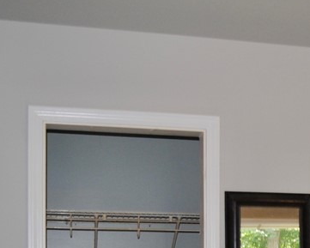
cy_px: 303
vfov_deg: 19.0
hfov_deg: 24.0
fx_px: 697
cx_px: 306
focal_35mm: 76
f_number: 3.5
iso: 200
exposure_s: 1/60
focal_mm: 18
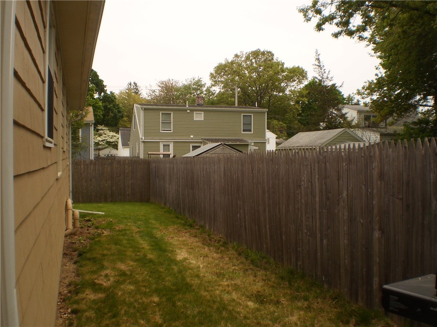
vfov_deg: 39.7
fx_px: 454
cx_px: 218
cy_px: 164
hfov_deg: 51.4
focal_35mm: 36
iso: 64
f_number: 4.6
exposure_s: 1/500
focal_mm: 6.3
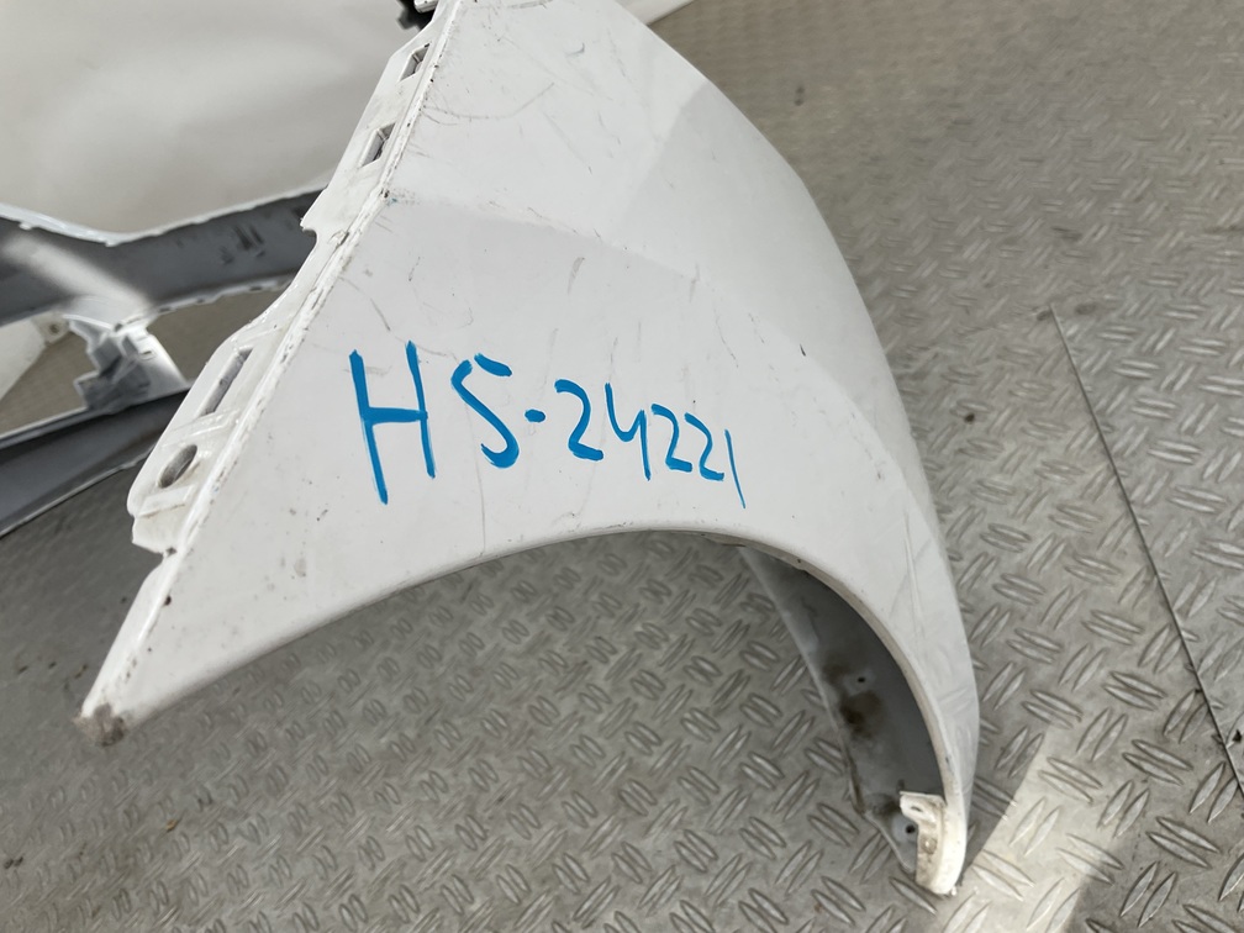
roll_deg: +33.5
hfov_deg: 61.7
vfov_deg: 48.2
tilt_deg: -34.2
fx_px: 1042
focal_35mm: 29
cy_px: 466
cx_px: 622
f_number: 1.8
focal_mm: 3
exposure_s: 1/237
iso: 16
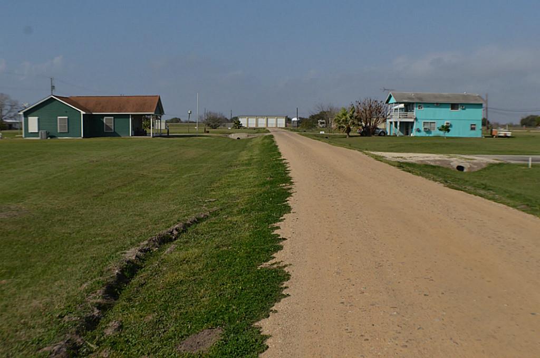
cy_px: 179
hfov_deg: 35.1
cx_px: 270
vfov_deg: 23.7
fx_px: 853
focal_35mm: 57
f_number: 9
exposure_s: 1/5000
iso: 560
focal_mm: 38
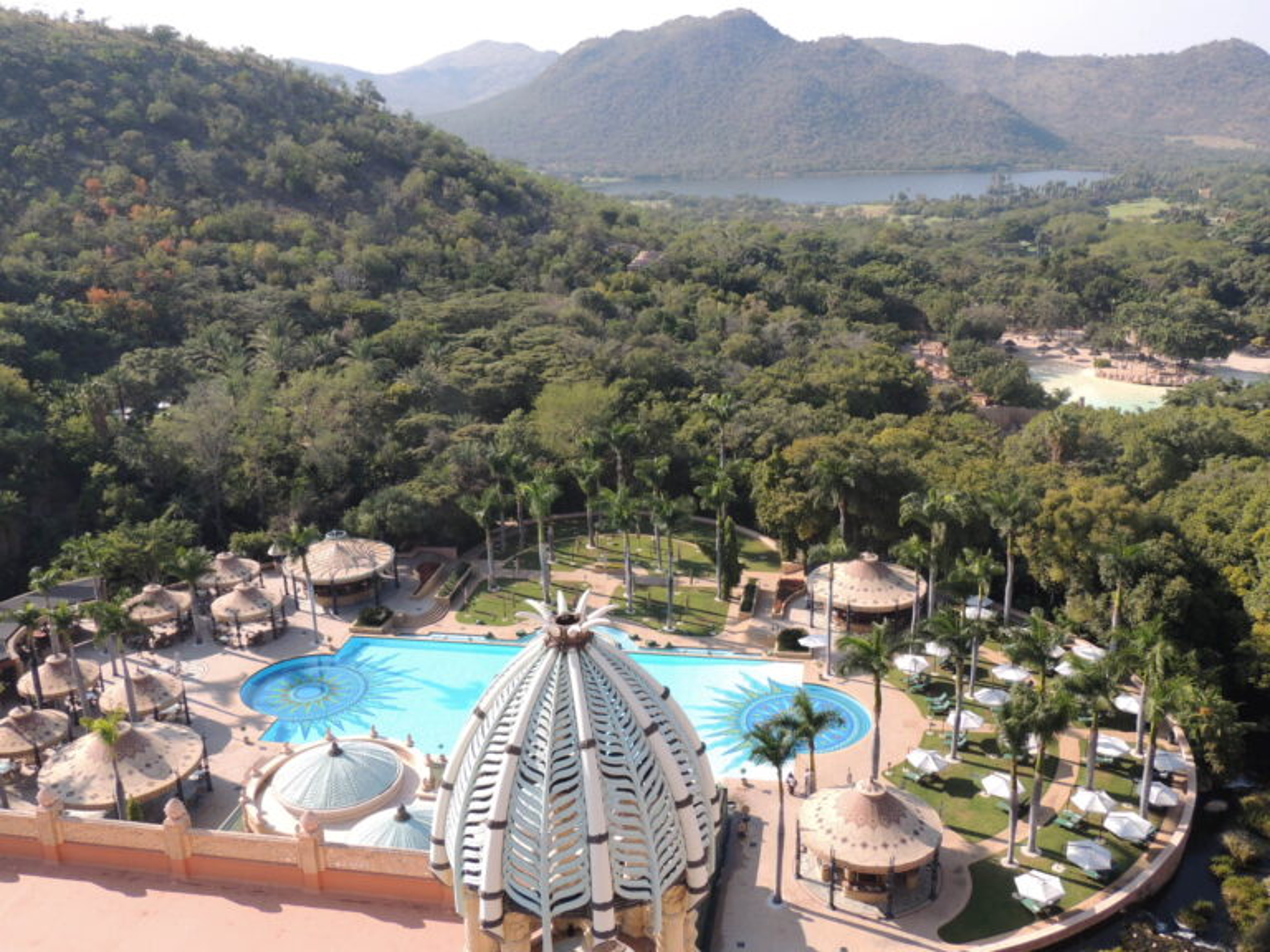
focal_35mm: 33
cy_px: 476
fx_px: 1211
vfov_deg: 42.9
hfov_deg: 55.4
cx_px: 635
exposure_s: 1/640
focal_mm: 5.8
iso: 100
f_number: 3.2
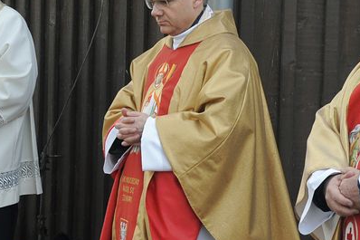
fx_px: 1599
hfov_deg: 12.8
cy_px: 101
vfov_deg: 8.6
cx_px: 128
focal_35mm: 160
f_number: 7.1
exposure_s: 1/200
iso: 800
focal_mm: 50
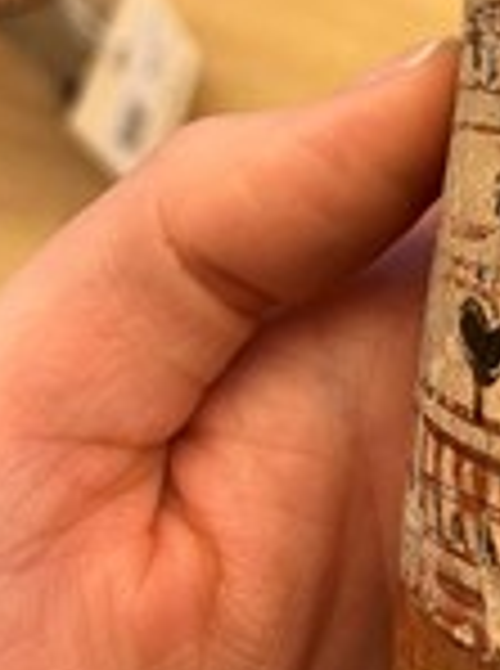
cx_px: 577
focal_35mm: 70
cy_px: -54
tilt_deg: -61.0
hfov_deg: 19.8
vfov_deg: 25.9
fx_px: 1354
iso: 125
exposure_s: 1/50
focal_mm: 5.1
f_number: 1.6
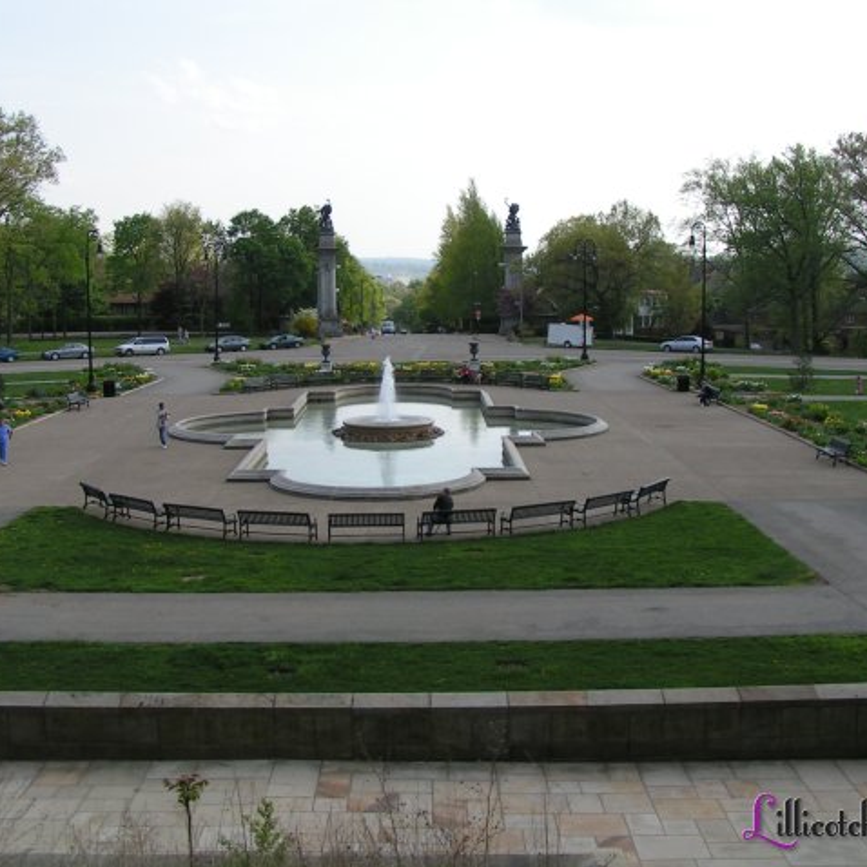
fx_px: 1275
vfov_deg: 37.6
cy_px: 434
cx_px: 423
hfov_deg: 37.5
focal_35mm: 45
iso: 50
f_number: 5.6
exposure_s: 1/250
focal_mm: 5.8
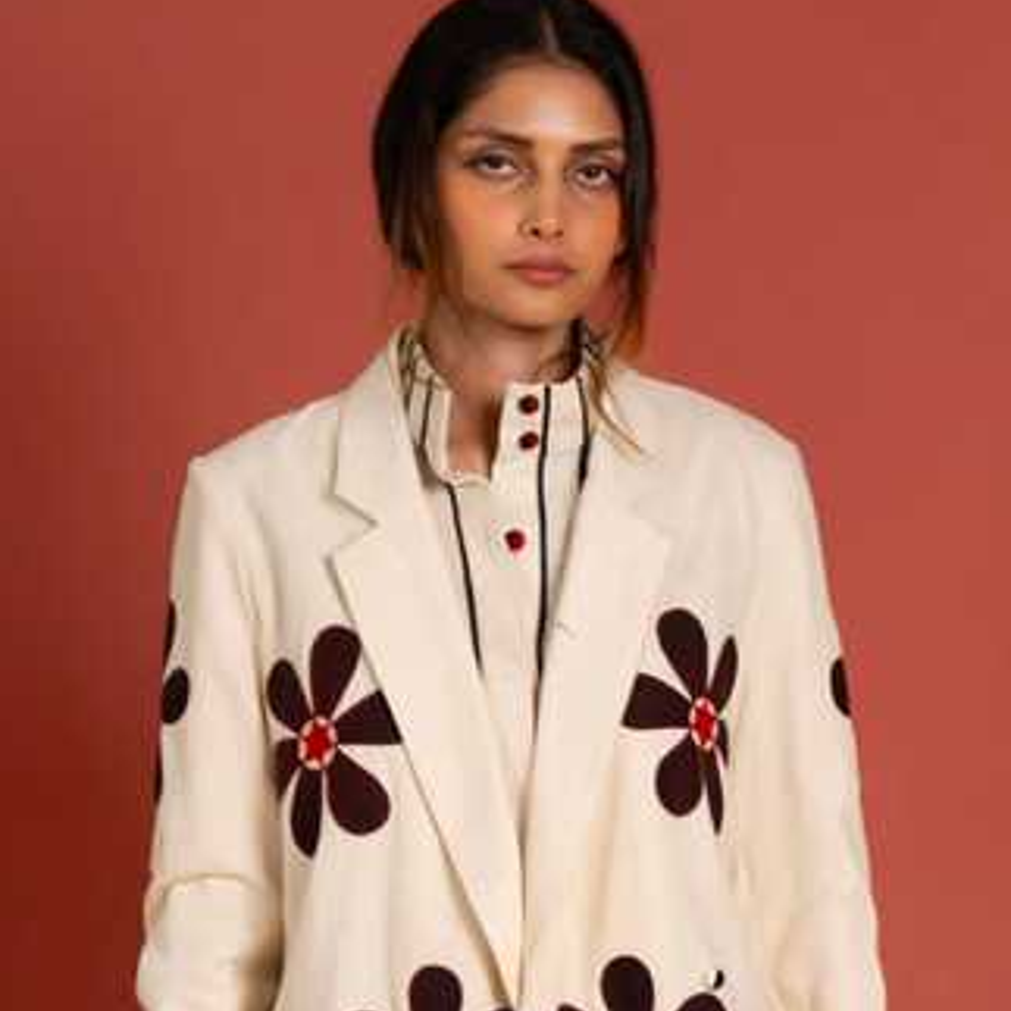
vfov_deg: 24.8
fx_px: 2280
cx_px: 535
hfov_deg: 25.0
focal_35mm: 69
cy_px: 740
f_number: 2.8
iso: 1000
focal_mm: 50
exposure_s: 1/200
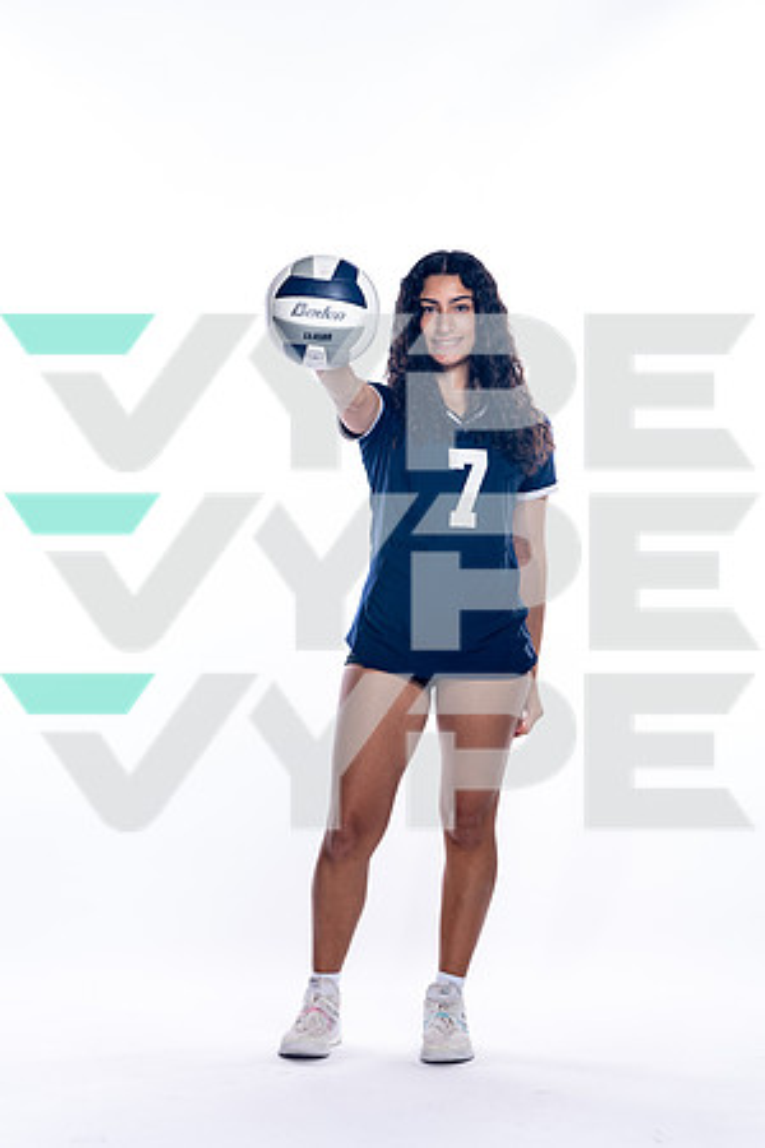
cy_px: 574
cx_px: 382
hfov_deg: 12.7
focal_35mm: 108
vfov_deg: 18.9
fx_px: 3442
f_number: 5.6
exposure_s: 1/250
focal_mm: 108
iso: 400
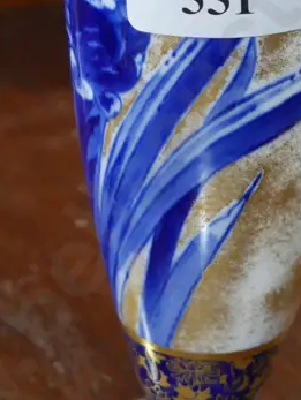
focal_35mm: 171
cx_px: 216
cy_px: 84
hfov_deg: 8.7
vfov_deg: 11.5
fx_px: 1979
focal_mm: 29
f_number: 5.4
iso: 1600
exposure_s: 1/60
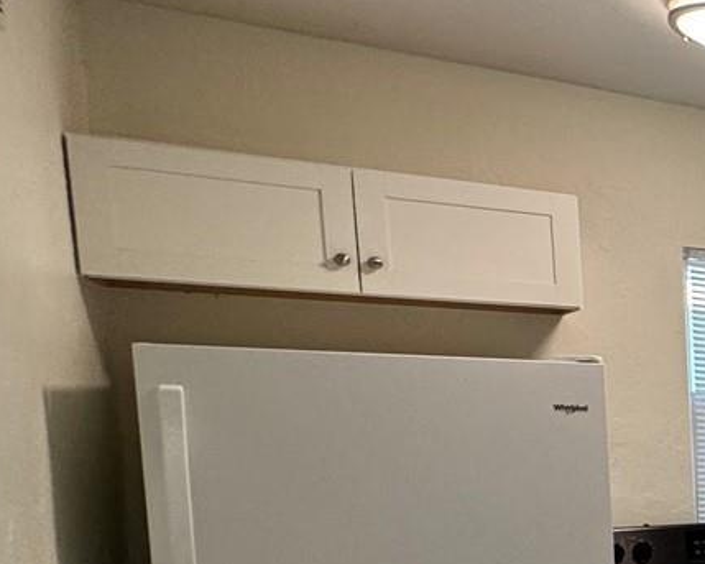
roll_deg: -0.8
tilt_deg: -5.2
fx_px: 1064
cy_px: 523
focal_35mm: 51
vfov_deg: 28.4
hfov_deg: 21.5
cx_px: 1298
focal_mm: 2.22
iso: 200
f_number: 2.2
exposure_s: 1/120
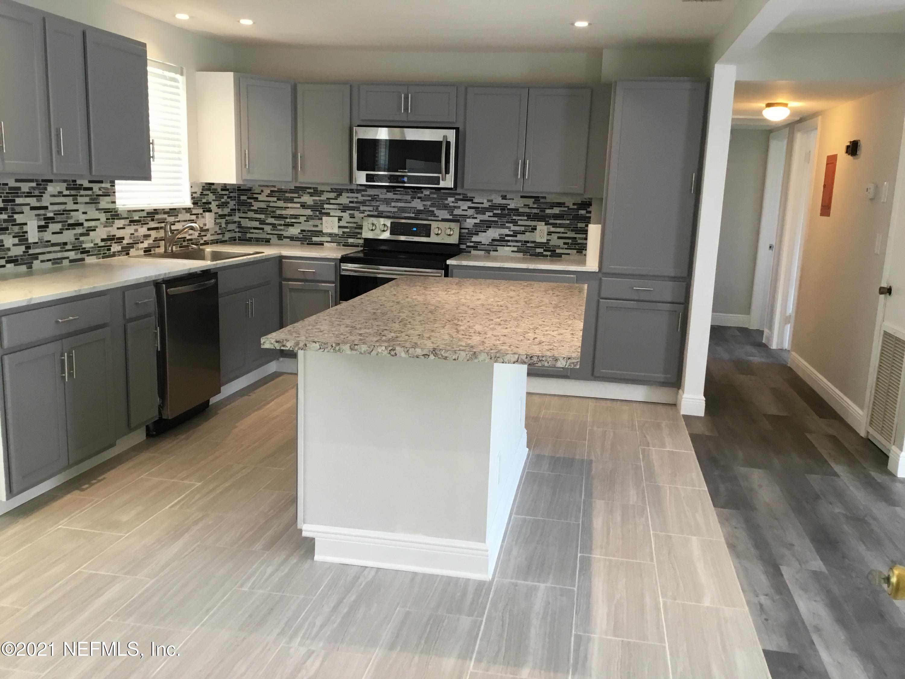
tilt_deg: -11.2
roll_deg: -2.3
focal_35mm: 31
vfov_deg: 45.4
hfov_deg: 58.4
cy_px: 340
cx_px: 452
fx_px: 810
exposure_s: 1/30
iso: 64
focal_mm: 3.3
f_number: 2.4
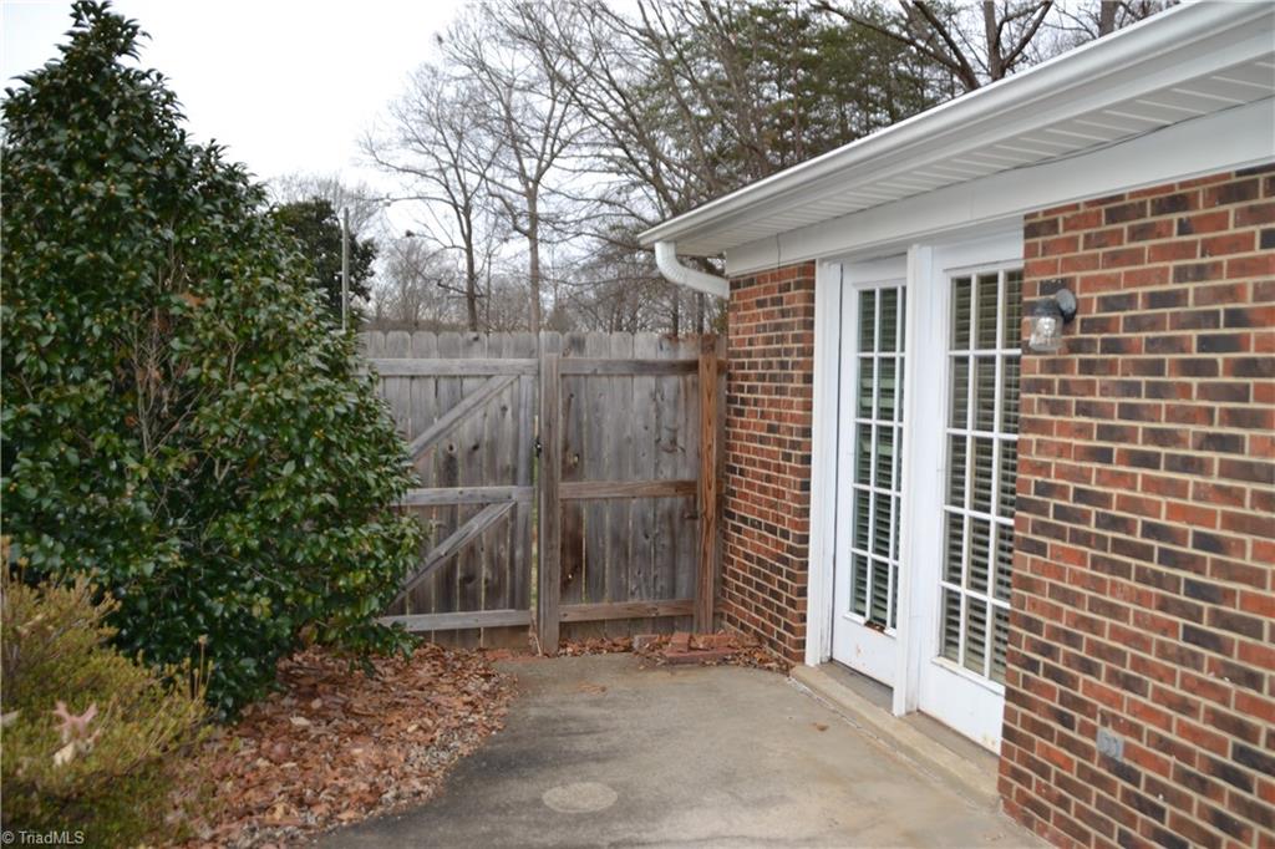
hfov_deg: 67.4
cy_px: 424
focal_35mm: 27
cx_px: 638
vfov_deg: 47.9
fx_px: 956
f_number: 4
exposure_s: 1/200
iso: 100
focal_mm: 18
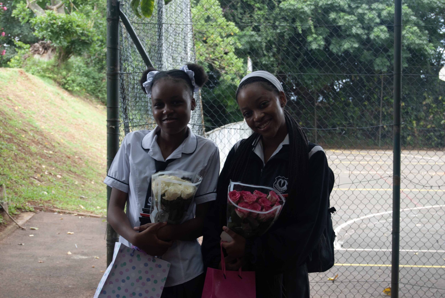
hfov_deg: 24.6
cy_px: 149
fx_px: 1021
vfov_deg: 16.6
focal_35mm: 82
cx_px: 222
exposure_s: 1/60
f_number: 5.6
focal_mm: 55
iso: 200
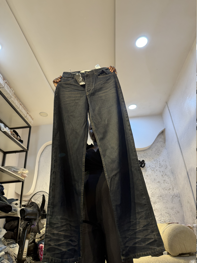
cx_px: 98
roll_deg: +3.4
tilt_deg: +26.1
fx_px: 182
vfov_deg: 71.6
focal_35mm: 24
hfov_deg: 56.8
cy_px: 132
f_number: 1.78
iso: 100
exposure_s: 1/100
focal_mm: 6.76
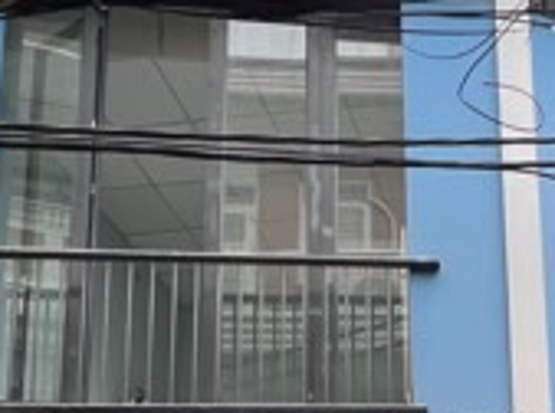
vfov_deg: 21.9
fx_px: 864
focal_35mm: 54
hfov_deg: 32.3
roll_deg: +3.4
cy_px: 634
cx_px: 578
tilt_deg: +10.9
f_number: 1.8
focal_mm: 1.57
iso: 64
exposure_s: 1/99
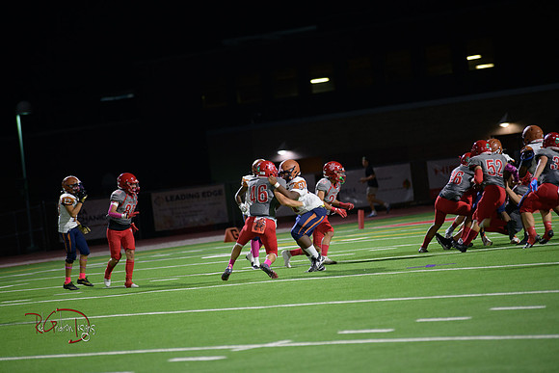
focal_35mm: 200
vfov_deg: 6.9
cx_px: 280
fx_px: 3106
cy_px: 186
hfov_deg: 10.3
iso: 1600
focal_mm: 200
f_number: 2.8
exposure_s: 1/250
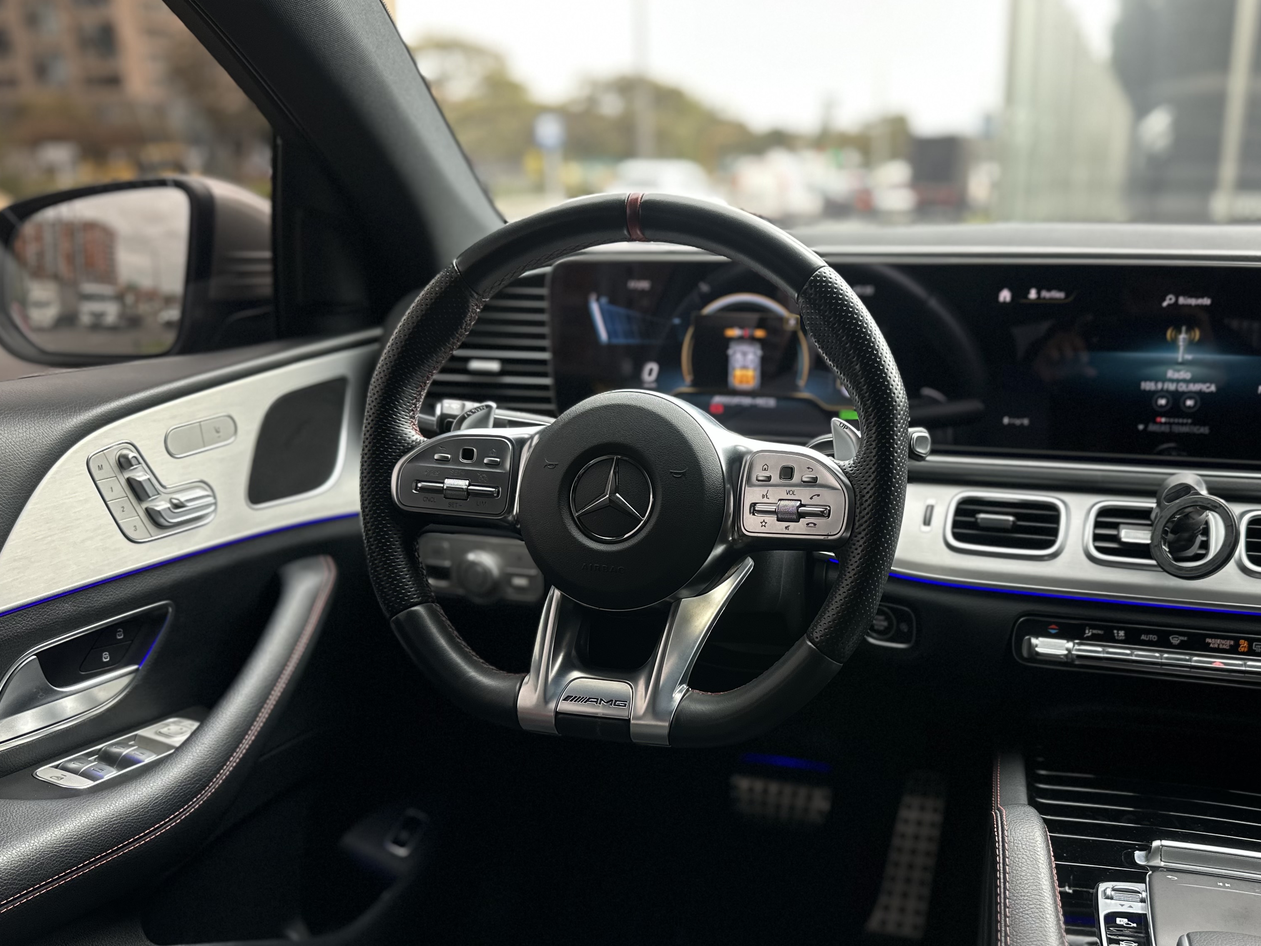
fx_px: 1166
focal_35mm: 32
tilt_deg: -18.6
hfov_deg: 56.2
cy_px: 569
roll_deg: -1.3
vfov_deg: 43.9
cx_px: 776
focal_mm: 6.86
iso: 125
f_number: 1.78
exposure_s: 1/105
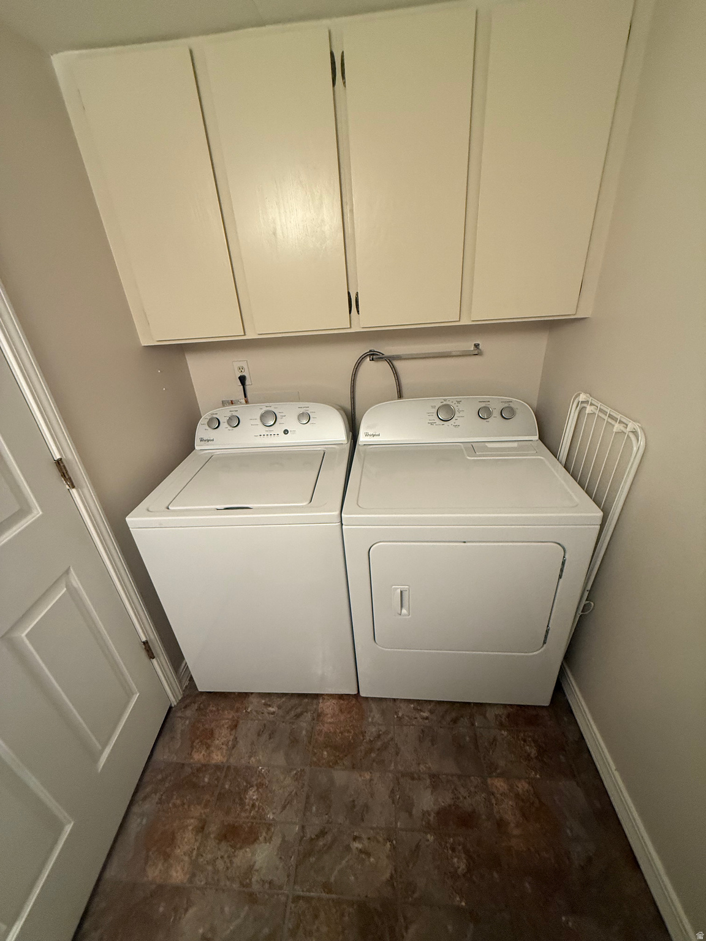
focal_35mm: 14
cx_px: 353
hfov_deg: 85.7
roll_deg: +4.4
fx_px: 381
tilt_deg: -26.9
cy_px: 470
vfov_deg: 102.1
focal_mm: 2.22
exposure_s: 1/60
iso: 320
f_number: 2.2
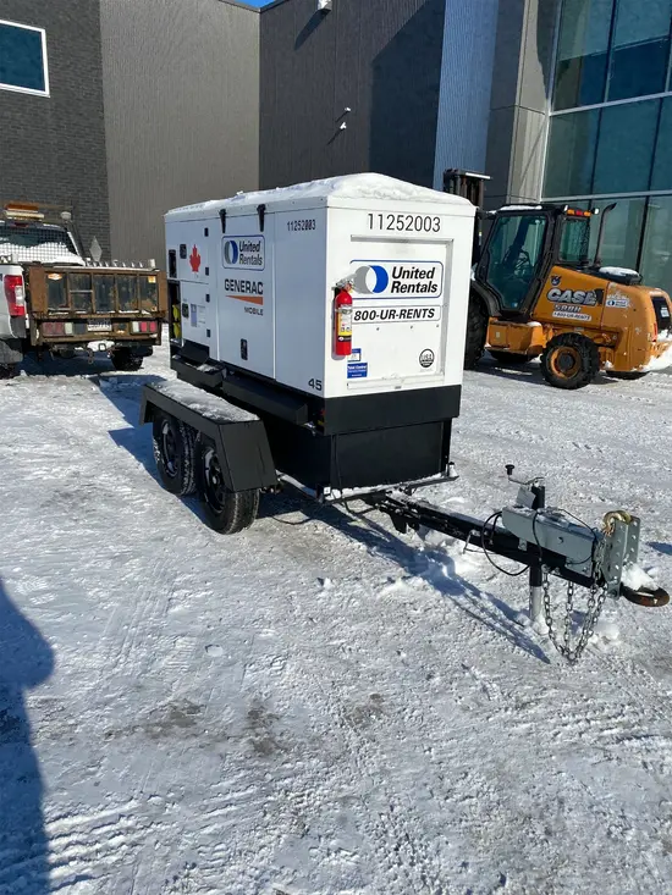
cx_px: 336
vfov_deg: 67.3
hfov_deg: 53.1
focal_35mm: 26
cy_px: 448
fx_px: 673
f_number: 1.8
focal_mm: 4.25
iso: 32
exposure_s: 1/8197
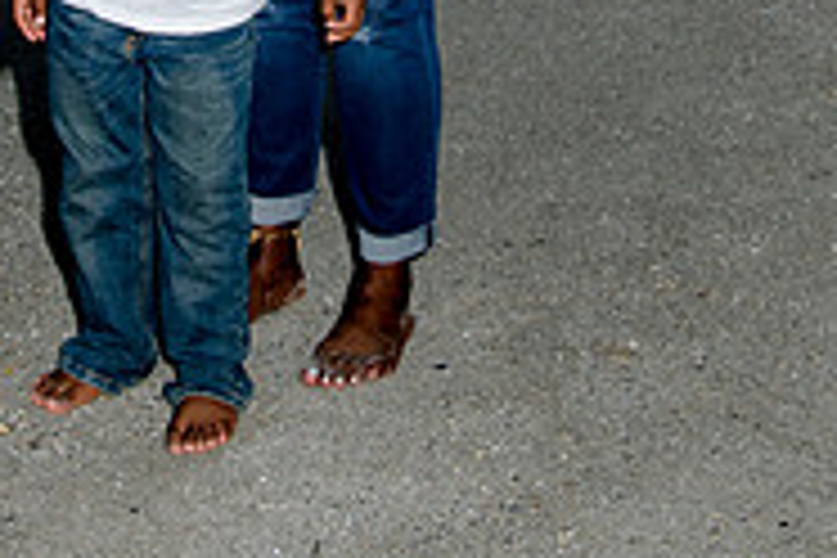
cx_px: 256
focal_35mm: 116
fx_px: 2697
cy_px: -310
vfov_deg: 11.3
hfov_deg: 17.6
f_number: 5.6
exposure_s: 1/250
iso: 100
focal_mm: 32
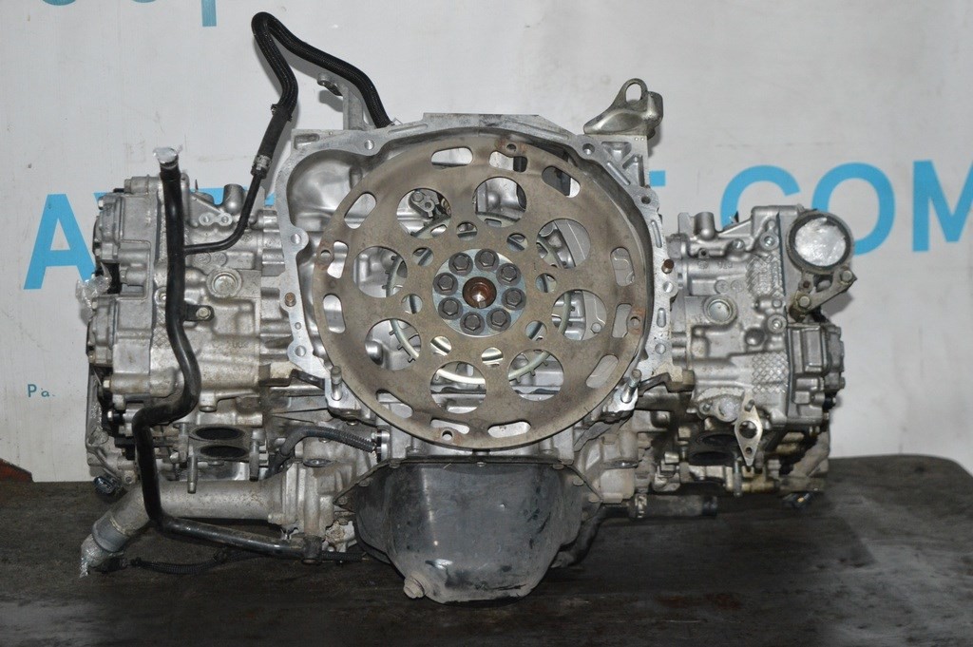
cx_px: 486
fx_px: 1944
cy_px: 324
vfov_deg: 18.9
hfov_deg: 28.1
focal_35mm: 72
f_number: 5.3
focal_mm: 48
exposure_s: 1/30
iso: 2800
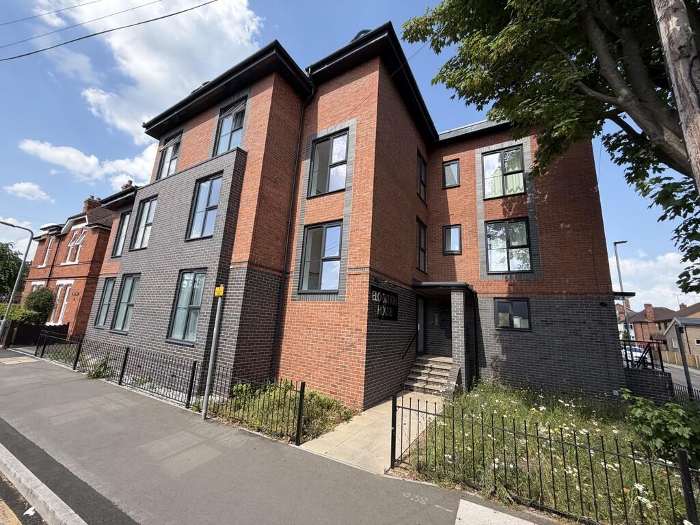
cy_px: 262
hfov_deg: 102.1
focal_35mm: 14
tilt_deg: +11.4
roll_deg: -3.3
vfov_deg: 85.7
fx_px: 283
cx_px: 350
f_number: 2.2
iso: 40
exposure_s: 1/751
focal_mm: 2.22
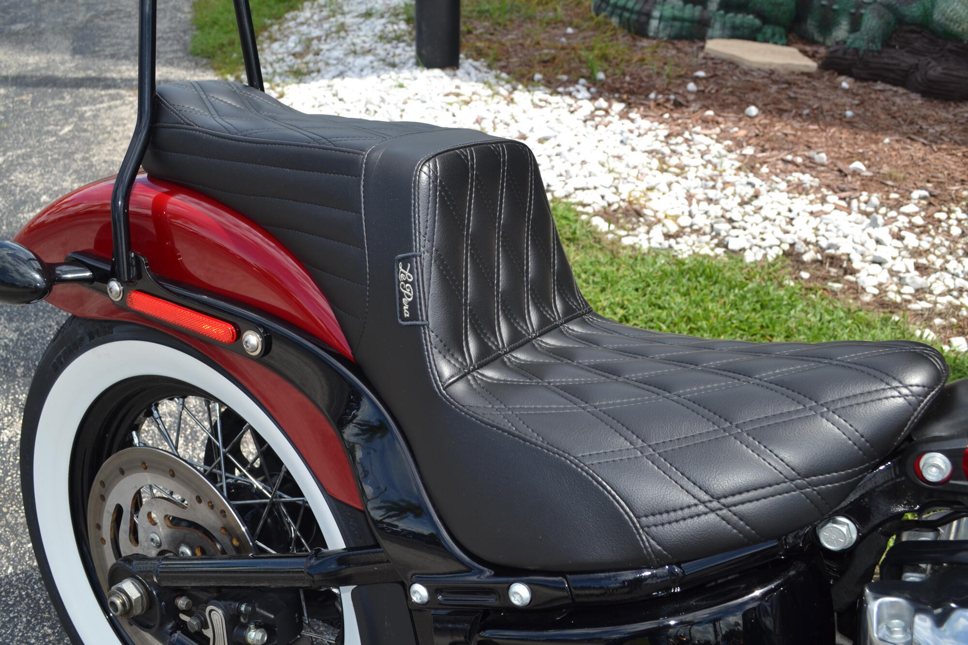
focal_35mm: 33
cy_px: 322
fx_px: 887
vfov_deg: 40.0
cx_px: 484
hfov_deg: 57.2
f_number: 7.1
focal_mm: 22
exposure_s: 1/200
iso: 100
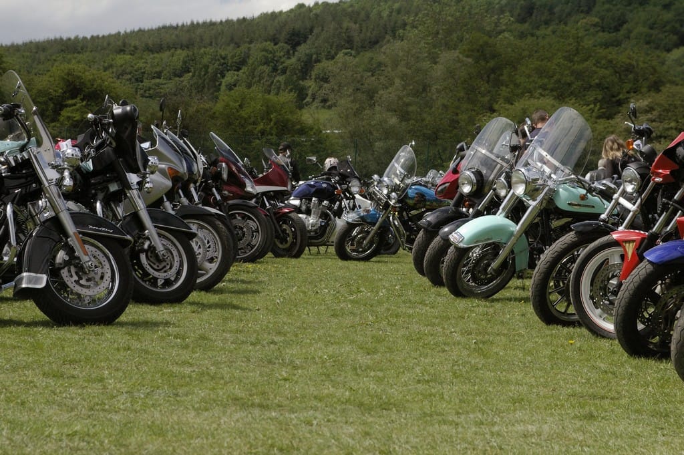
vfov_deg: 13.0
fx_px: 1993
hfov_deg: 19.5
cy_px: 228
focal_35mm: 105
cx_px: 342
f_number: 7.1
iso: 800
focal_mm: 70
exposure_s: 1/2500
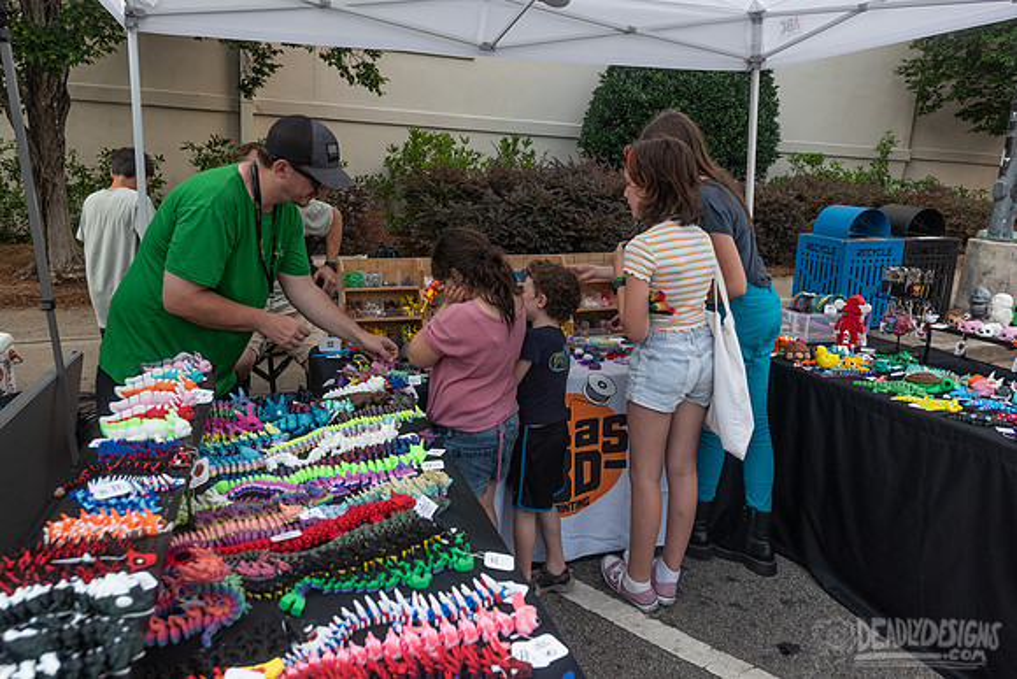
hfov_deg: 68.8
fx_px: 742
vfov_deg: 49.1
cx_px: 511
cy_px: 322
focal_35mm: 26
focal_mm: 24
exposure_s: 1/500
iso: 640
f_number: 5
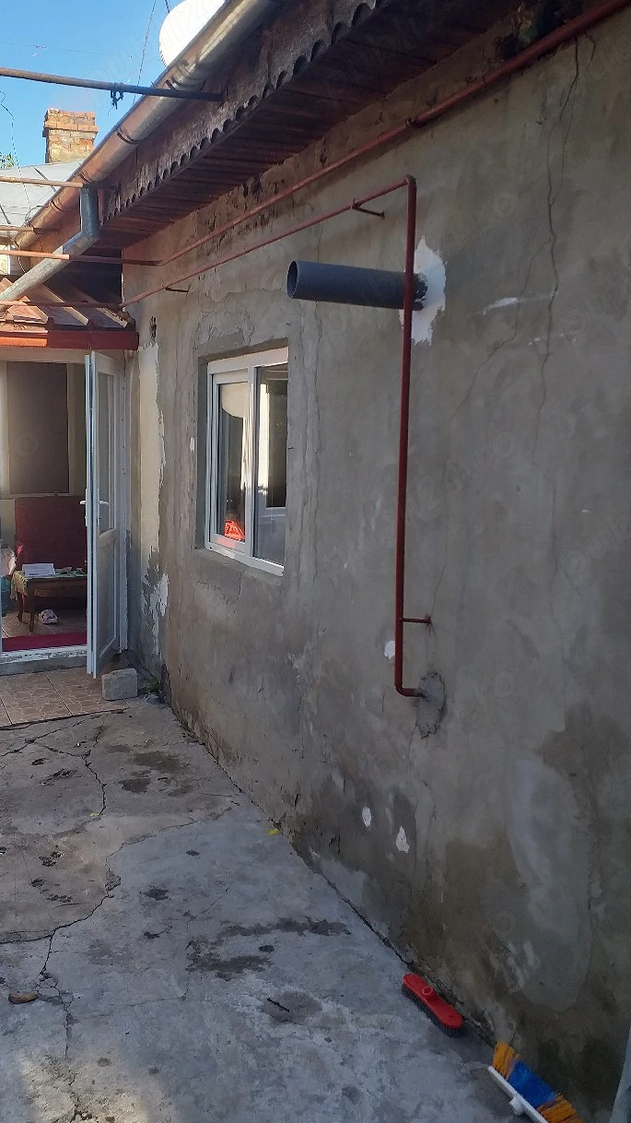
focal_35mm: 31
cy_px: 540
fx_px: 922
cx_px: 240
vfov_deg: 62.6
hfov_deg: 37.6
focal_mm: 3.6
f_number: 1.9
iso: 40
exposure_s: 1/196
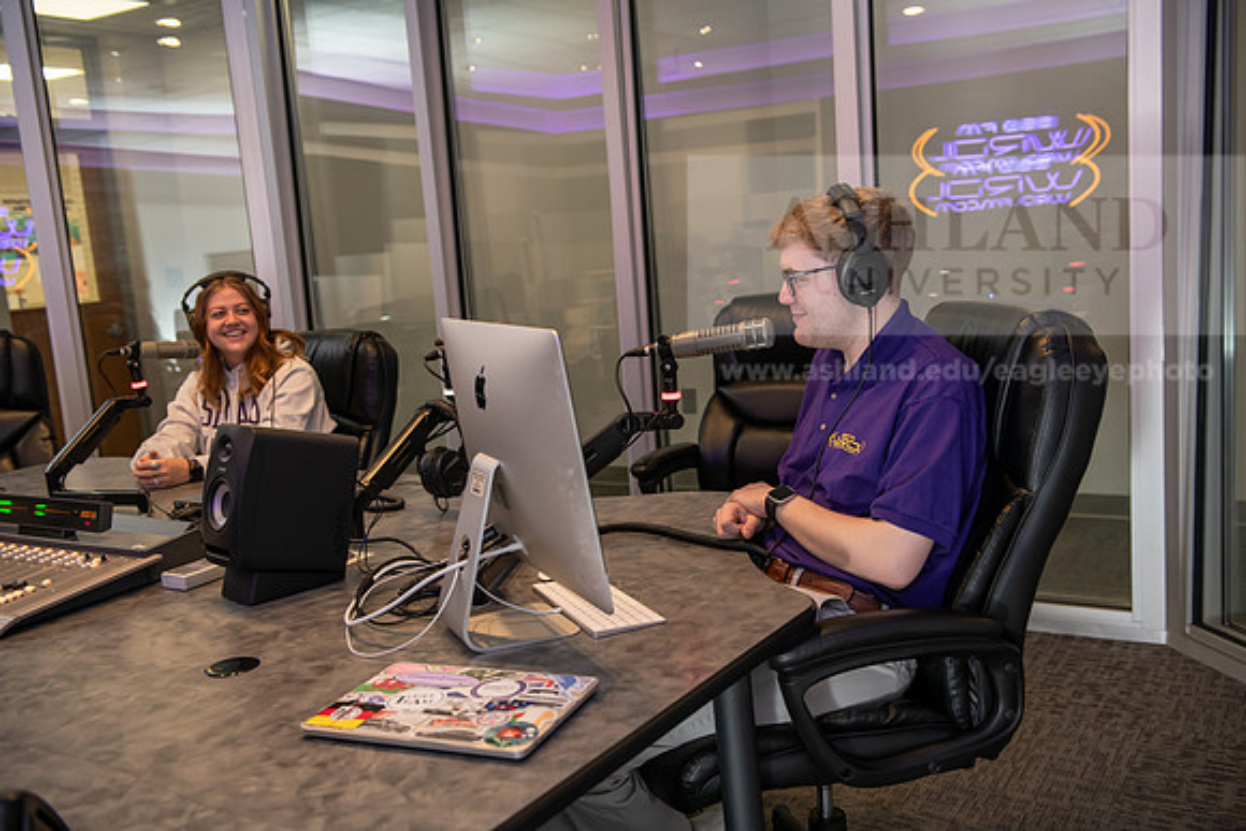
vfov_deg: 37.9
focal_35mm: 35
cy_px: 416
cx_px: 623
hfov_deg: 54.4
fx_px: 1212
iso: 500
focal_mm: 35
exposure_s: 1/60
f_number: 3.5
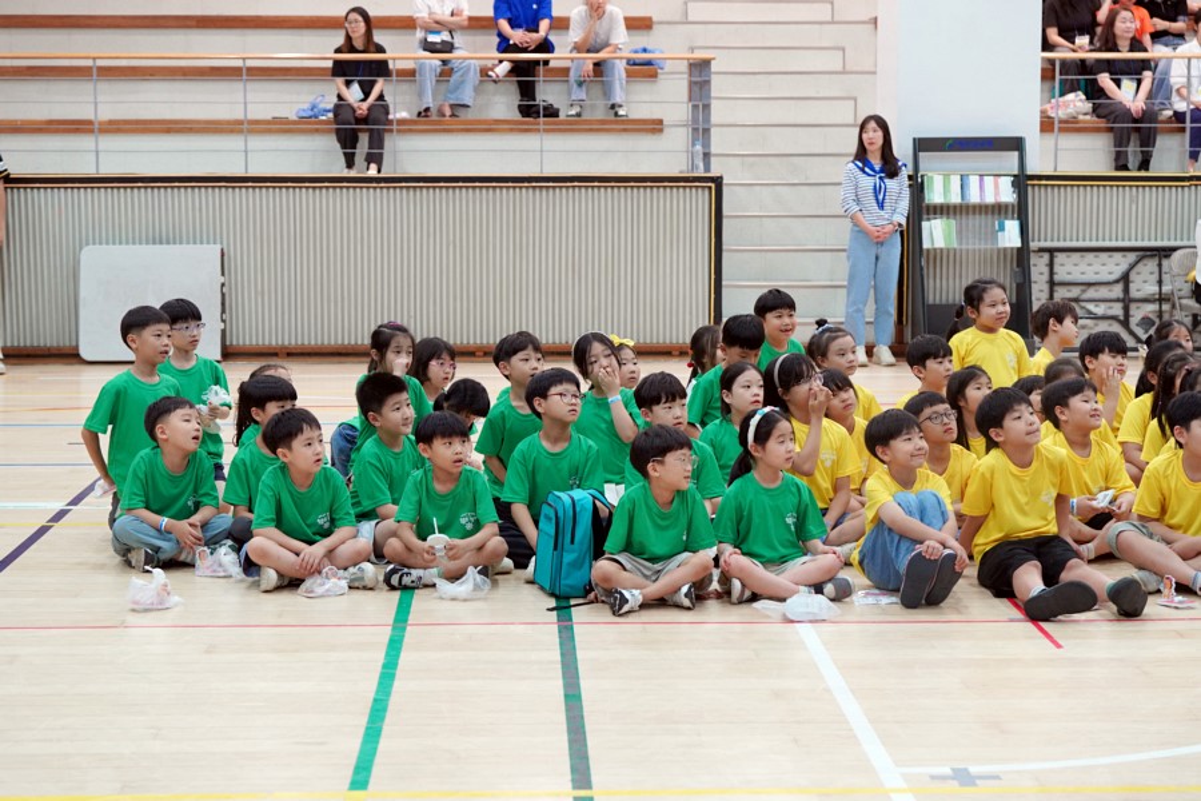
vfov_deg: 19.5
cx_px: 600
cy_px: 400
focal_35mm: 70
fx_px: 2335
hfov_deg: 28.8
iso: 1600
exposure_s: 1/160
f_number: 4
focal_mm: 70
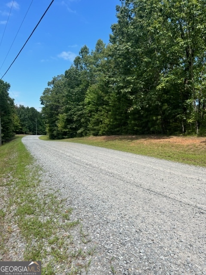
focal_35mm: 26
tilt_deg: -1.7
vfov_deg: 67.3
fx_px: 206
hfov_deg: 53.1
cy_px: 138
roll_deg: -0.8
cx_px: 103
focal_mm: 5.7
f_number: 1.5
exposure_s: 1/3356
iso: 50
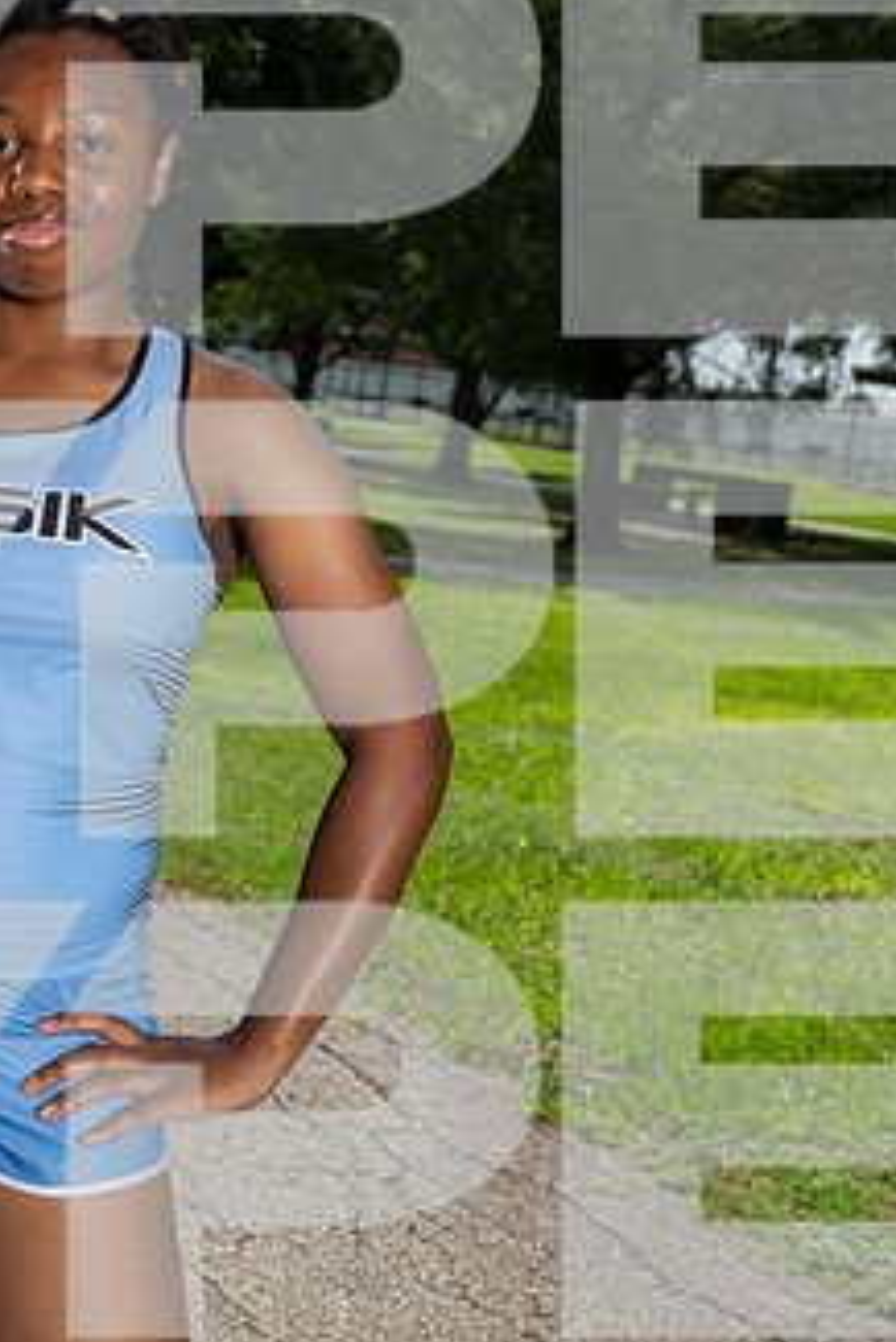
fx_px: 2461
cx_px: 0
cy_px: 621
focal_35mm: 66
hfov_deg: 20.0
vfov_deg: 30.5
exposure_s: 1/1600
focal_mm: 37
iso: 250
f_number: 5.6
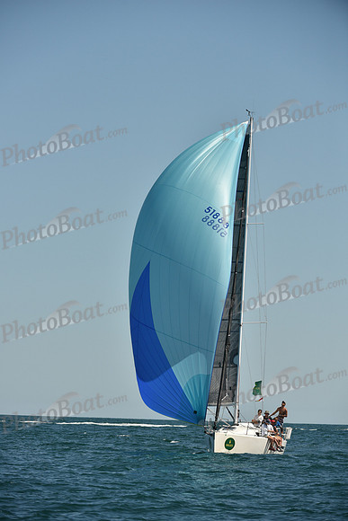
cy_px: 260
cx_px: 174
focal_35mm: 200
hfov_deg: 6.9
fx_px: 2898
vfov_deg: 10.3
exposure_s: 1/2500
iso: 250
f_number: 5.6
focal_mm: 200
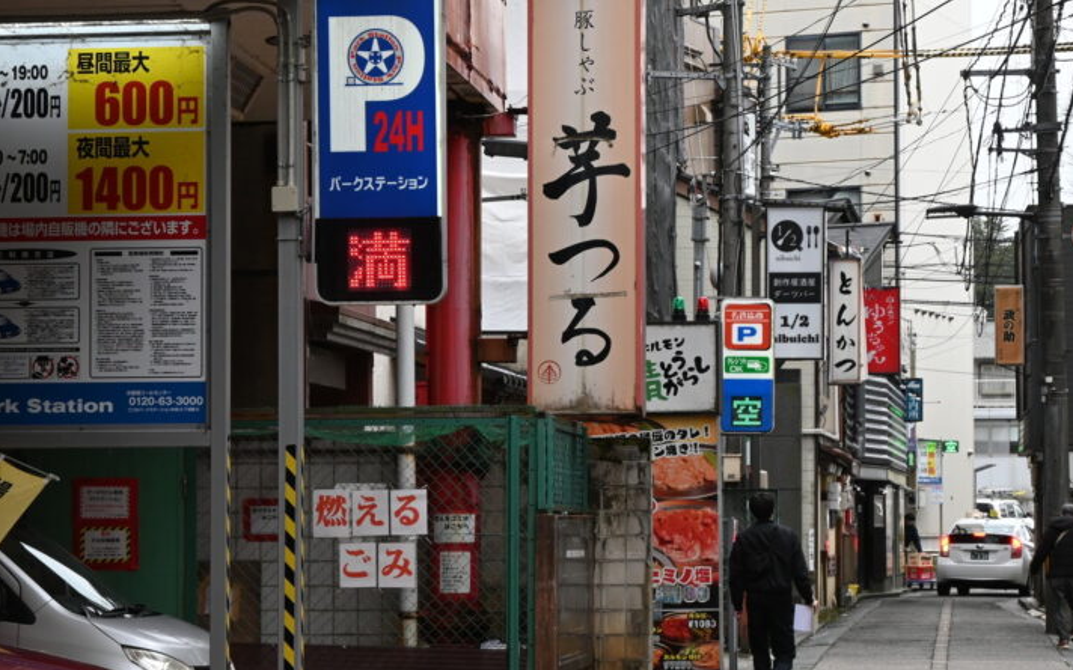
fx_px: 3217
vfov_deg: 11.9
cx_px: 622
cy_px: 428
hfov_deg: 18.9
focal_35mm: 110
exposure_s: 1/125
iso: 400
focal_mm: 50
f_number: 6.3
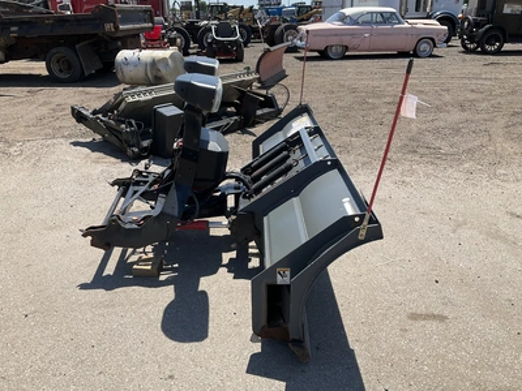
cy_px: 196
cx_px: 261
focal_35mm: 29
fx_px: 437
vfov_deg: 48.2
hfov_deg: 61.7
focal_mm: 3
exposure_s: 1/1577
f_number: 1.8
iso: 25
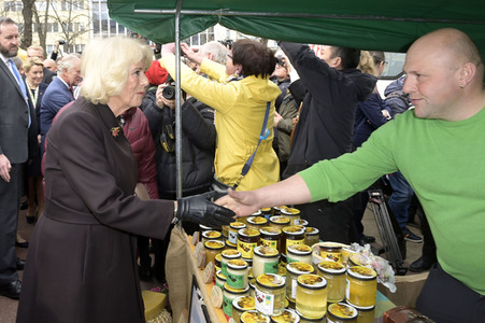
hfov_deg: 73.8
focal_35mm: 24
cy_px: 162
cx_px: 242
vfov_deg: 53.1
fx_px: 323
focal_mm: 24
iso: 1250
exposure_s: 1/250
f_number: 10
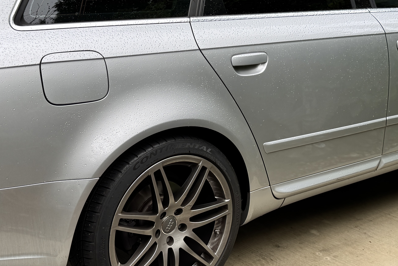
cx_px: 184
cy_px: 125
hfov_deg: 36.2
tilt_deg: -18.4
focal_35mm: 55
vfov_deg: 24.6
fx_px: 608
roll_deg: +2.1
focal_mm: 6.76
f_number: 1.78
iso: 80
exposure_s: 1/350
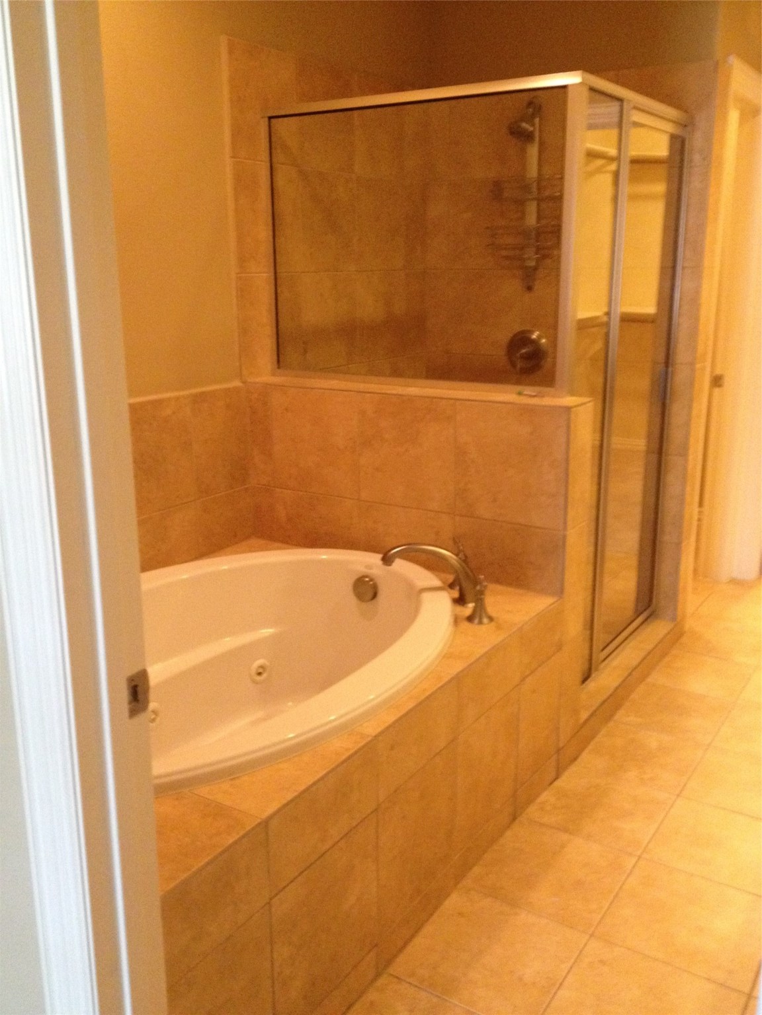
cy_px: 508
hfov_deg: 40.7
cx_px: 381
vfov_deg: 52.6
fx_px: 1027
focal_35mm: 35
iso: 400
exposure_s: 1/15
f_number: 2.4
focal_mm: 4.28
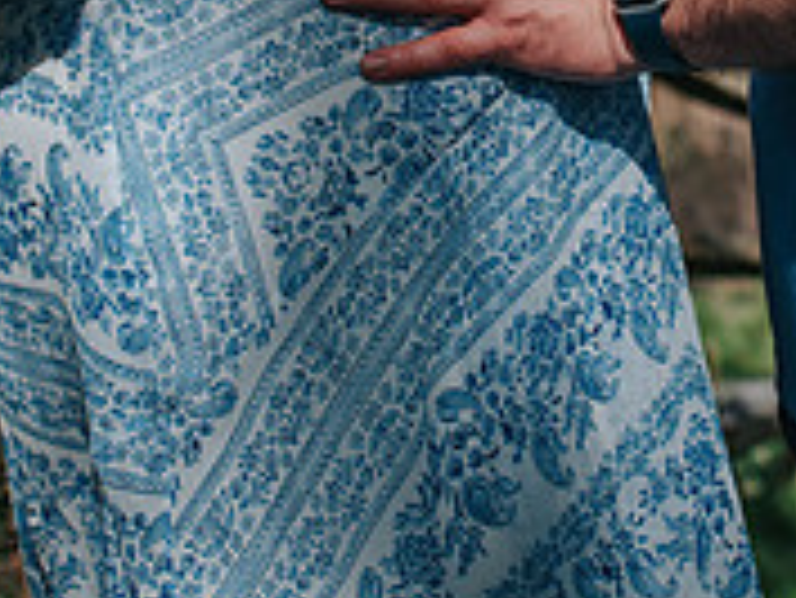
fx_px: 2531
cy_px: -88
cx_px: 553
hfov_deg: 17.8
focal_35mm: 110
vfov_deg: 13.2
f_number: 3.5
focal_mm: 35
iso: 110
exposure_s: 1/1250
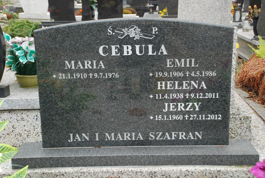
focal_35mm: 57
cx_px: 132
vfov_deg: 23.9
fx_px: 420
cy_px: 89
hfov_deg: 35.0
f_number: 6.3
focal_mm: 38
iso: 500
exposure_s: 1/60
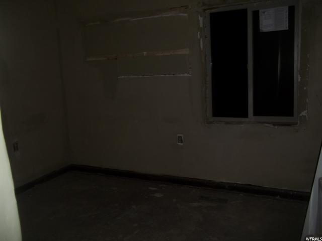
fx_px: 298
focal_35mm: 32
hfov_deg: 56.8
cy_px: 120
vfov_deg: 44.2
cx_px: 161
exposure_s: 1/30
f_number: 2.9
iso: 64
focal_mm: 5.7
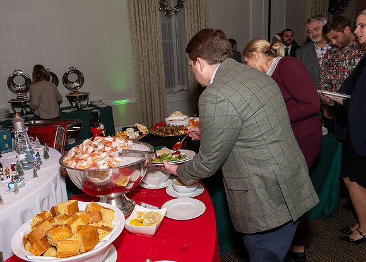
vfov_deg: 49.5
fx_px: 283
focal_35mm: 27
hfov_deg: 65.5
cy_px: 131
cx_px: 162
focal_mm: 17
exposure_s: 1/250
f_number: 7.1
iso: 640
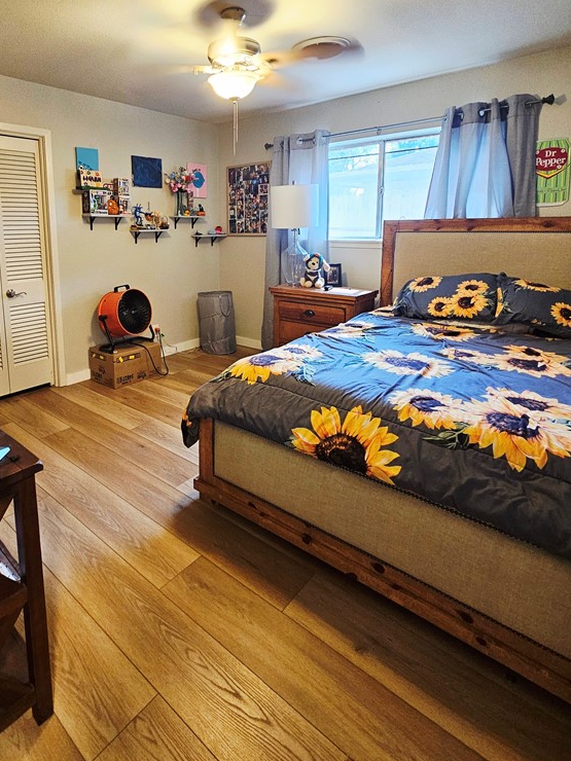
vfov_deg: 86.1
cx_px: 211
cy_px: 287
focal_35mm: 18
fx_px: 396
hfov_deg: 70.3
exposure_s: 1/30
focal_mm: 2.2
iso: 400
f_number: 2.2
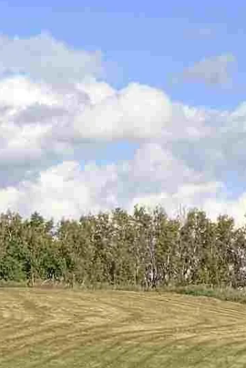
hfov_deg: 7.6
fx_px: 1576
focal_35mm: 154
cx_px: 795
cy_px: 389
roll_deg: -0.9
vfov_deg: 13.1
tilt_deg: -0.9
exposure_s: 1/4950
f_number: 1.6
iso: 64
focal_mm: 5.96
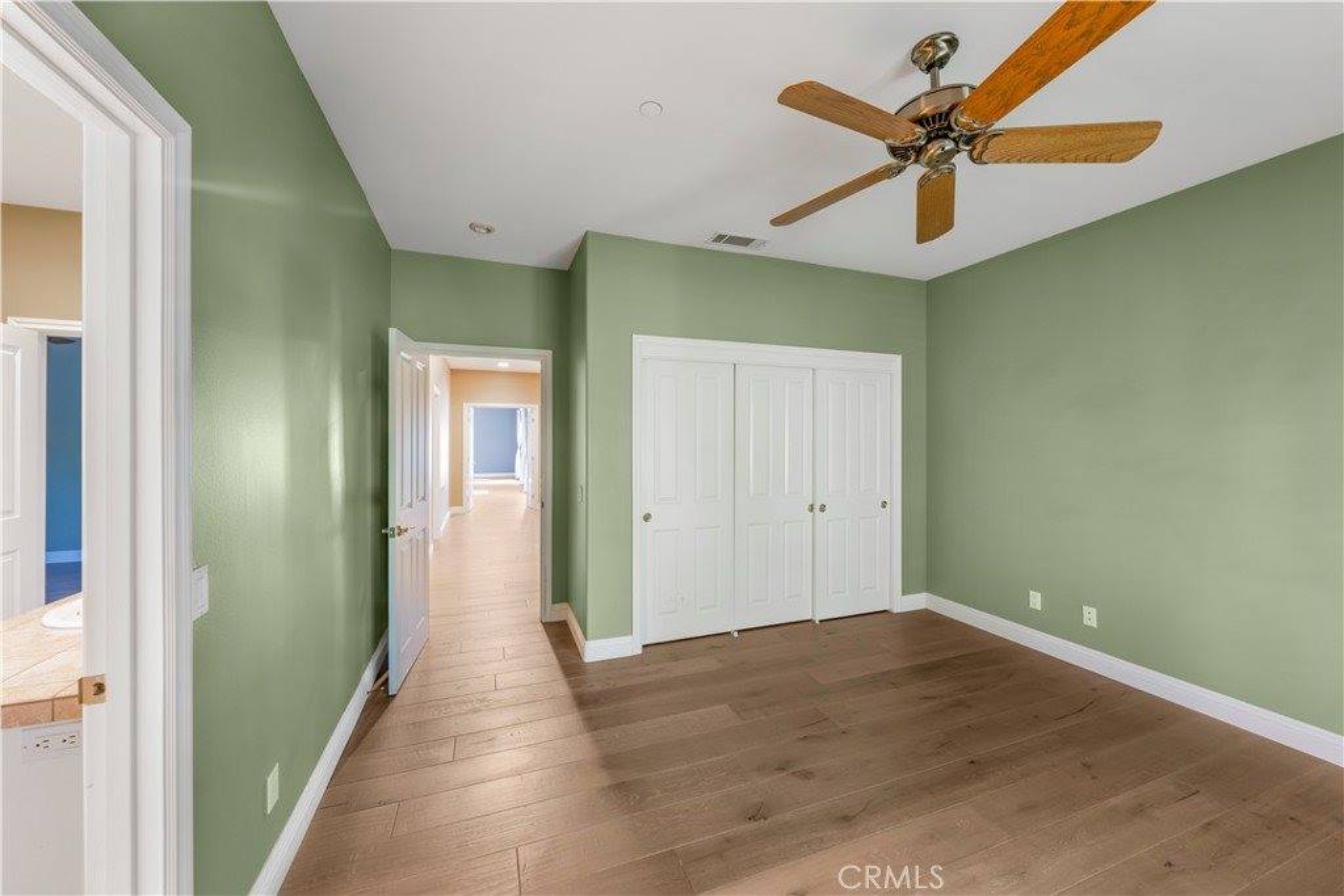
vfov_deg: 90.0
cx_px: 672
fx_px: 448
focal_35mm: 12
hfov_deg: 112.6
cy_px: 448
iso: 200
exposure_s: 5
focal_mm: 12
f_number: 8
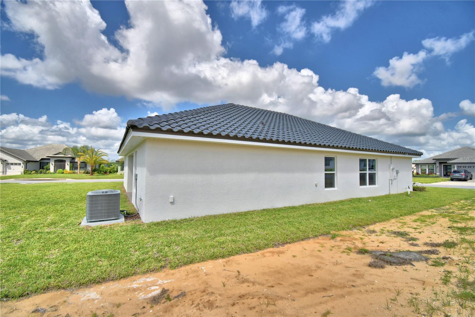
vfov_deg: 77.3
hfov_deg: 100.4
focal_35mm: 15
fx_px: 198
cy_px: 158
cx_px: 238
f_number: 4.5
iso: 100
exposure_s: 1/1600
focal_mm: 10
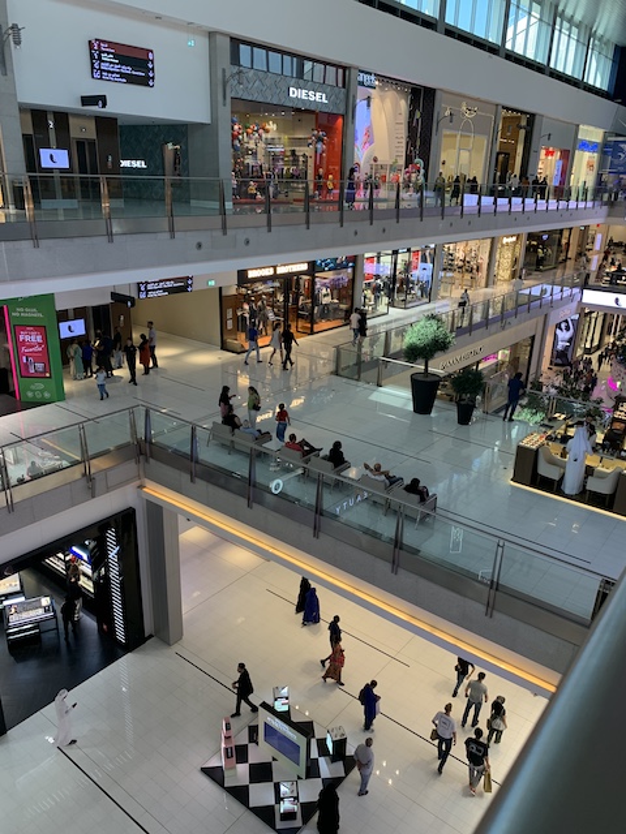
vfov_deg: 67.3
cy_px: 417
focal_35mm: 26
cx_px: 313
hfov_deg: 53.1
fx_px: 627
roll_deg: -1.8
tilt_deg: -19.2
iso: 80
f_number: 1.8
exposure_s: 1/98
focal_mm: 4.25
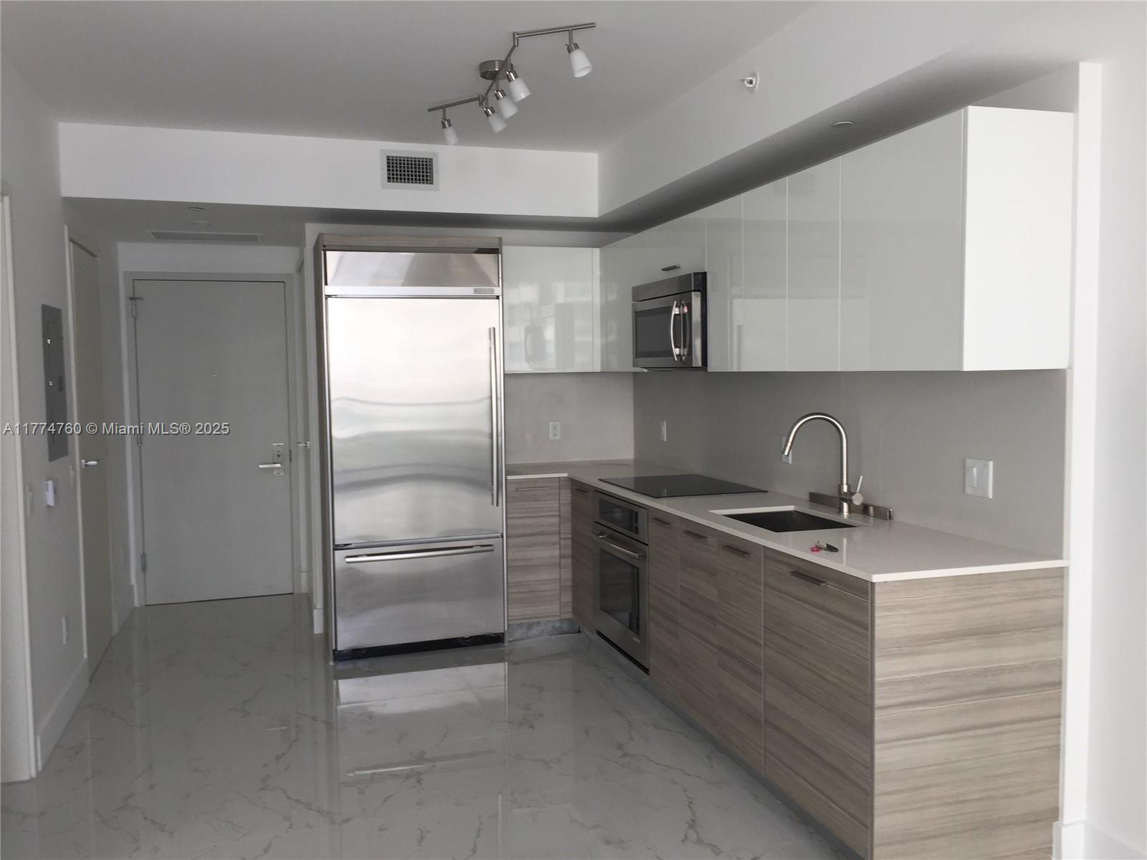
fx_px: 961
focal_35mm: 29
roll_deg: +1.0
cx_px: 574
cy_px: 430
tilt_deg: -4.4
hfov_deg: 61.7
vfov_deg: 48.2
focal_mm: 4.15
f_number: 2.2
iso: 32
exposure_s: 1/60
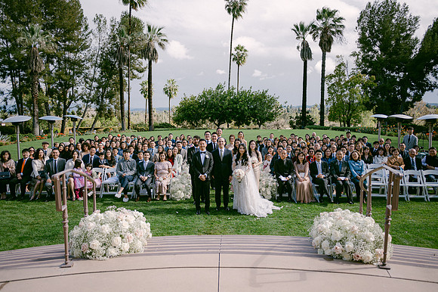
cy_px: 146
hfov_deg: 65.5
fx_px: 340
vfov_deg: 46.4
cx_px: 219
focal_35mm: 28
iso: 100
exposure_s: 1/1600
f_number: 2.8
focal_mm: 28
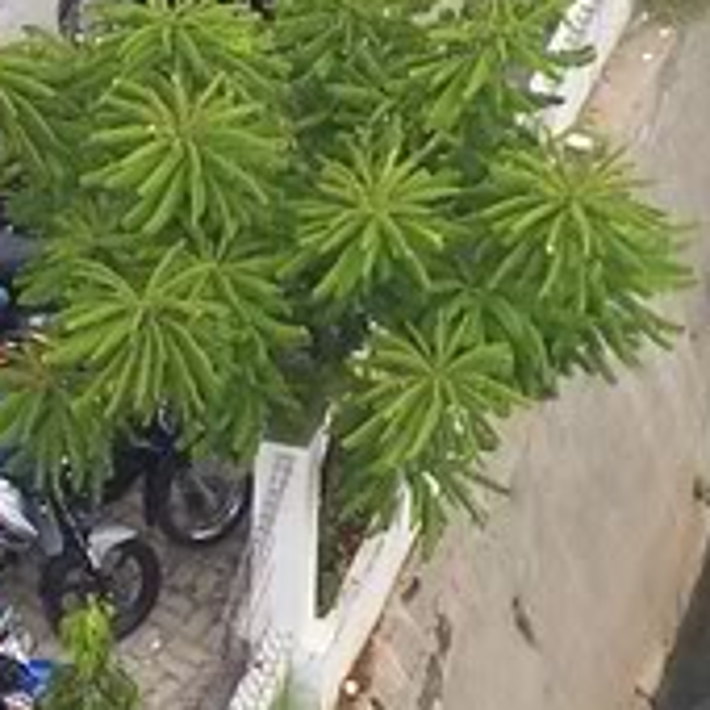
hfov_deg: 1.6
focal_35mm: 1075
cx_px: -58
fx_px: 24946
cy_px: 710
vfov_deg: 1.6
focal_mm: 42.8
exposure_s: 1/350
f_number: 3.6
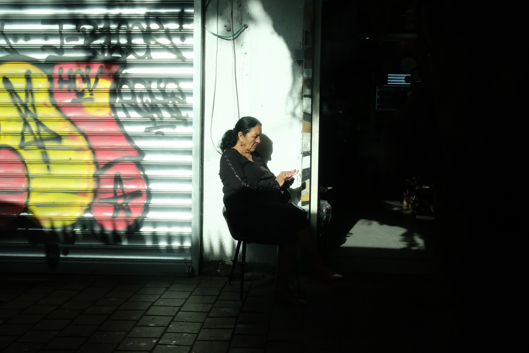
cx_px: 264
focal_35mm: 41
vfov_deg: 32.6
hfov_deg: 47.4
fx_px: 602
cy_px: 176
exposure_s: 1/500
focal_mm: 27
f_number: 14
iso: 3200
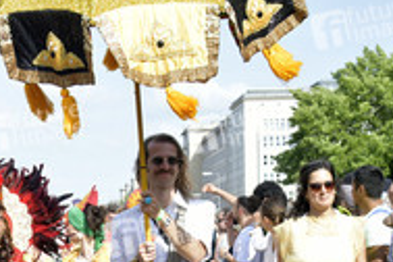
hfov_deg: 18.8
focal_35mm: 105
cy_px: 285
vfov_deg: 12.8
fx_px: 1146
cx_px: -24
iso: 160
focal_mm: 44
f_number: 6.3
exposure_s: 1/200
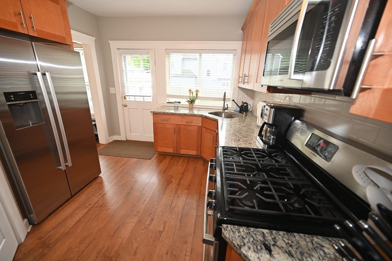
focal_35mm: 14
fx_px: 152
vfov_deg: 81.1
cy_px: 130
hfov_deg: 104.3
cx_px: 196
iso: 500
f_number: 4
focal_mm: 14
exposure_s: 1/60
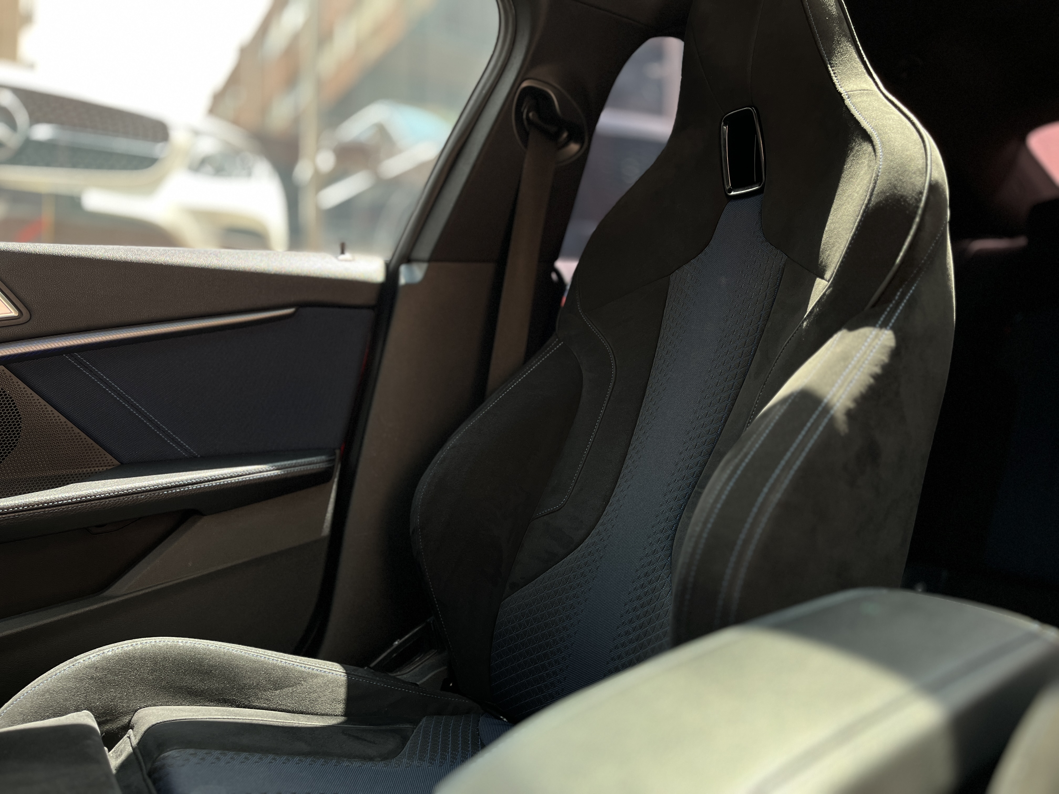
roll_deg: -0.4
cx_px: 530
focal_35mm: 26
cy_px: 397
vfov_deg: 53.1
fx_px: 795
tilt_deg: -0.2
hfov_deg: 67.3
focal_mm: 5.1
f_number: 1.6
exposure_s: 1/57
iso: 125
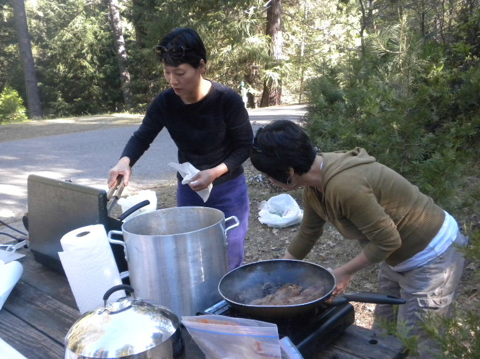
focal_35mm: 38
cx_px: 242
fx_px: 527
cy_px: 178
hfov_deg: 49.0
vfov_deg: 37.7
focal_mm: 6.6
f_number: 3.5
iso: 400
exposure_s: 1/170
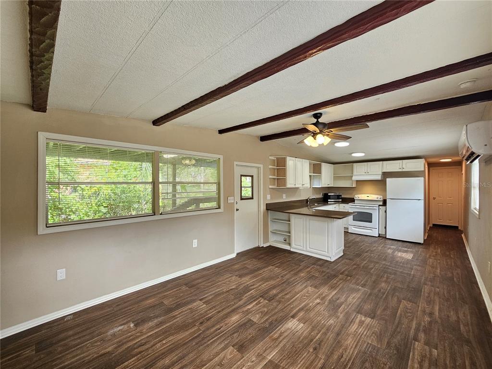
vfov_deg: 89.9
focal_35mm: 13
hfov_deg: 106.2
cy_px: 184
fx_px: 185
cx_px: 246
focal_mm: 2.2
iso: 100
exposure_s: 1/60
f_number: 2.2
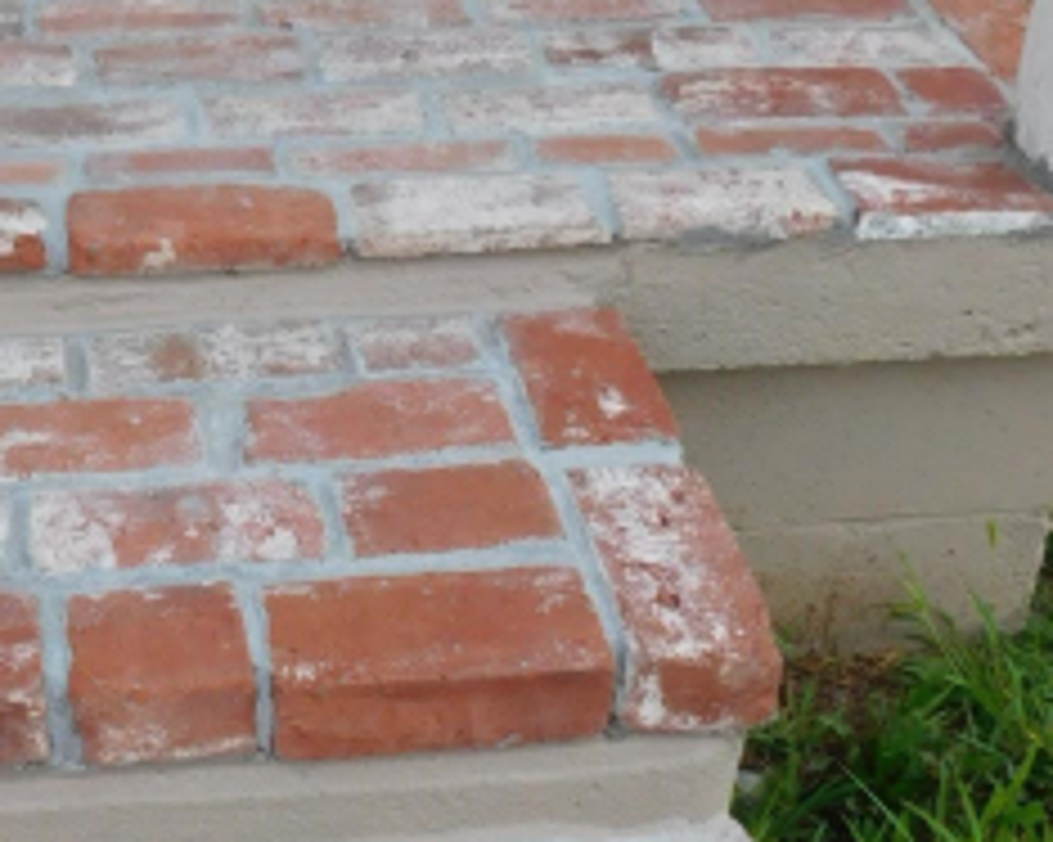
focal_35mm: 64
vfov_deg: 23.7
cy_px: 579
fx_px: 1994
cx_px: 189
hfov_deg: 28.8
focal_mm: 4
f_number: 3
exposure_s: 1/80
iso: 125
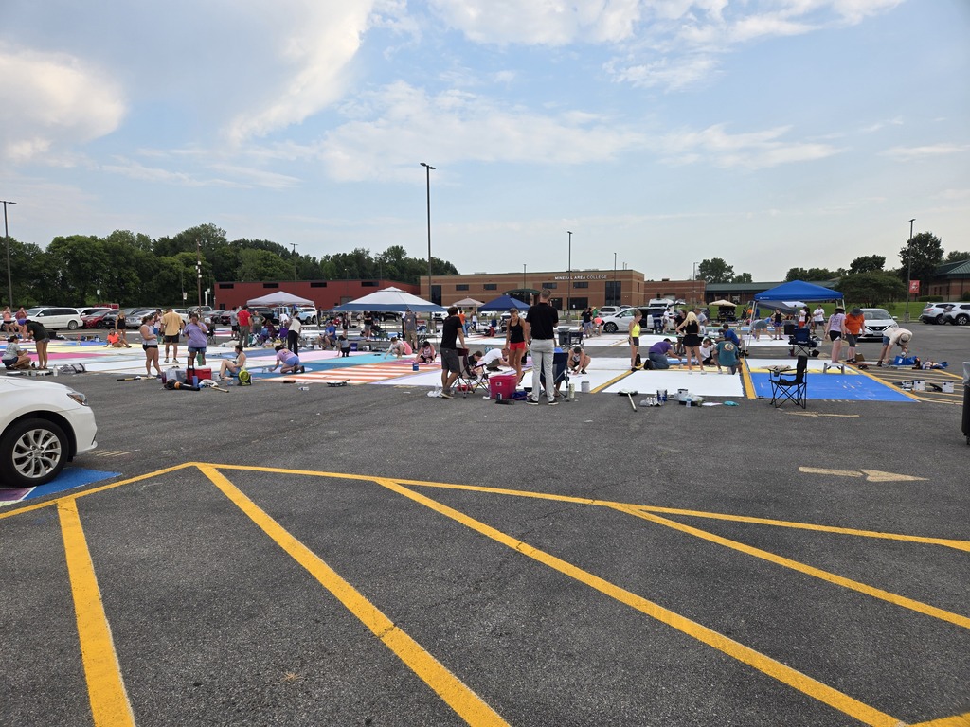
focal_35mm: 23
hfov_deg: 73.9
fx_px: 644
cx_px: 485
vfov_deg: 58.9
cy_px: 364
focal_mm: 5.4
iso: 25
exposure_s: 1/825
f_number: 1.8
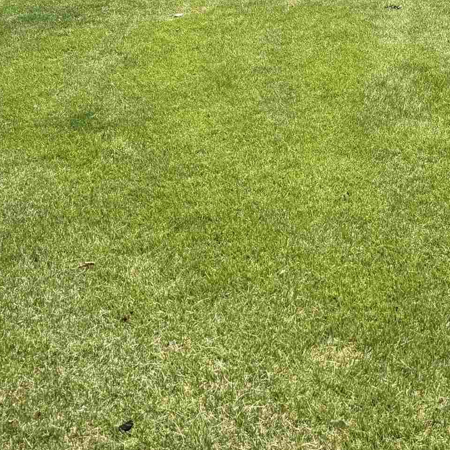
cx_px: 477
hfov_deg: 24.0
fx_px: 1000
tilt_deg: -5.5
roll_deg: +1.5
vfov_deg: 23.3
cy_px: -84
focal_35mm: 68
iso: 80
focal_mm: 6.76
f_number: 1.78
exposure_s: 1/3021
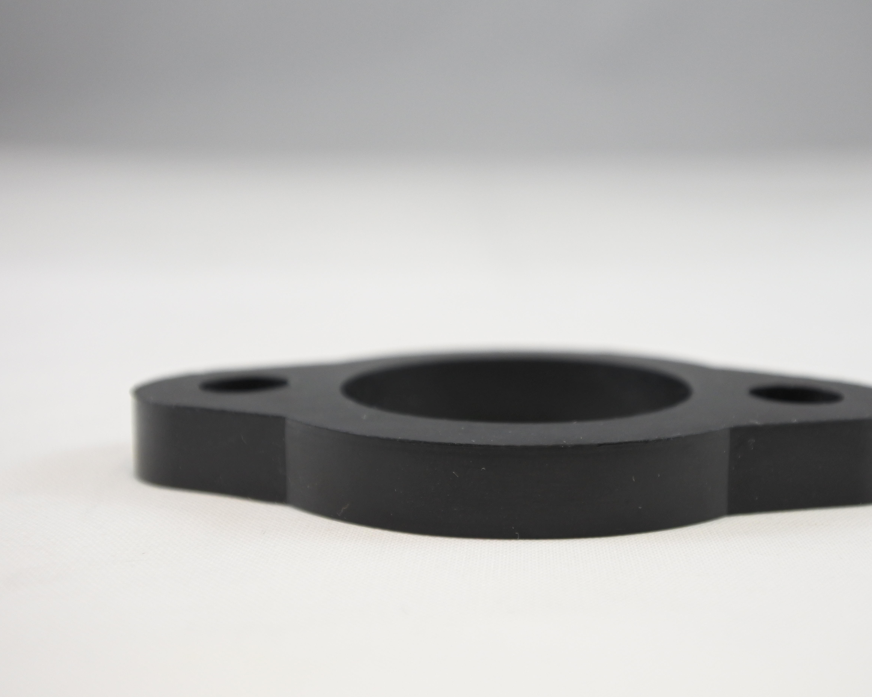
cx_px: 502
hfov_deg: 30.4
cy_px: 349
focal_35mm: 62
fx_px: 1600
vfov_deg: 24.6
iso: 500
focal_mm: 20.6
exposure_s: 1/125
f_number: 4.8
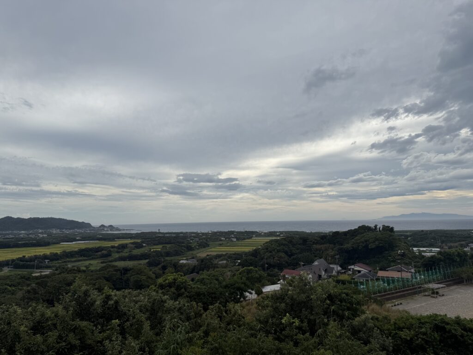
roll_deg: +1.3
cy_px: 178
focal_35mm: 24
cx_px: 236
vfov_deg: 56.8
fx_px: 328
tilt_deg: +7.2
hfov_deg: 71.6
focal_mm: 6.76
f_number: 1.78
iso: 80
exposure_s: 1/6711
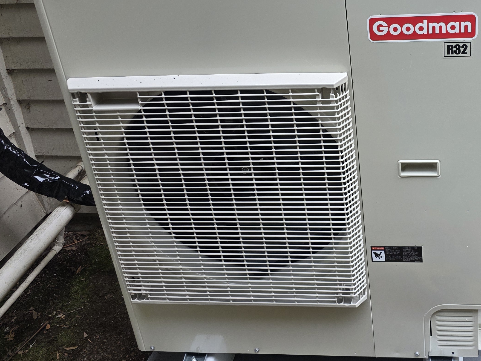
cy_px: 88
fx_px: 611
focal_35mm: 44
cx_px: 377
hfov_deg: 41.3
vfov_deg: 32.2
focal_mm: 6.3
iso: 50
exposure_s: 1/180
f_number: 1.7
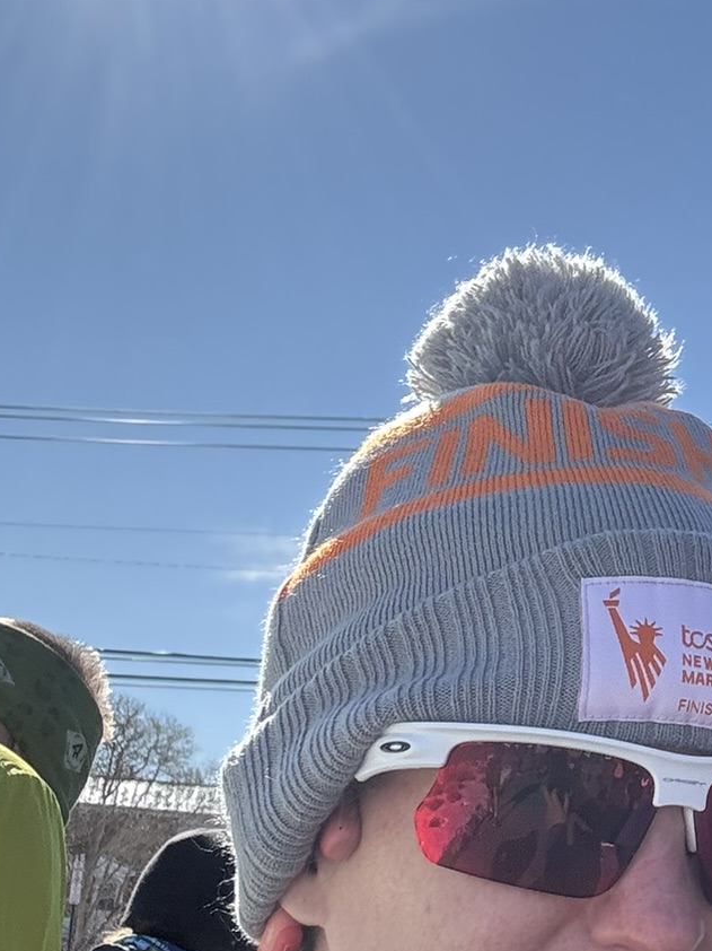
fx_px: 2003
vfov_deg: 26.5
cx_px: 764
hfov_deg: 19.4
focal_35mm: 73
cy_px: 299
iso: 25
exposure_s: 1/1101
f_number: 1.9
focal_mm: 2.69
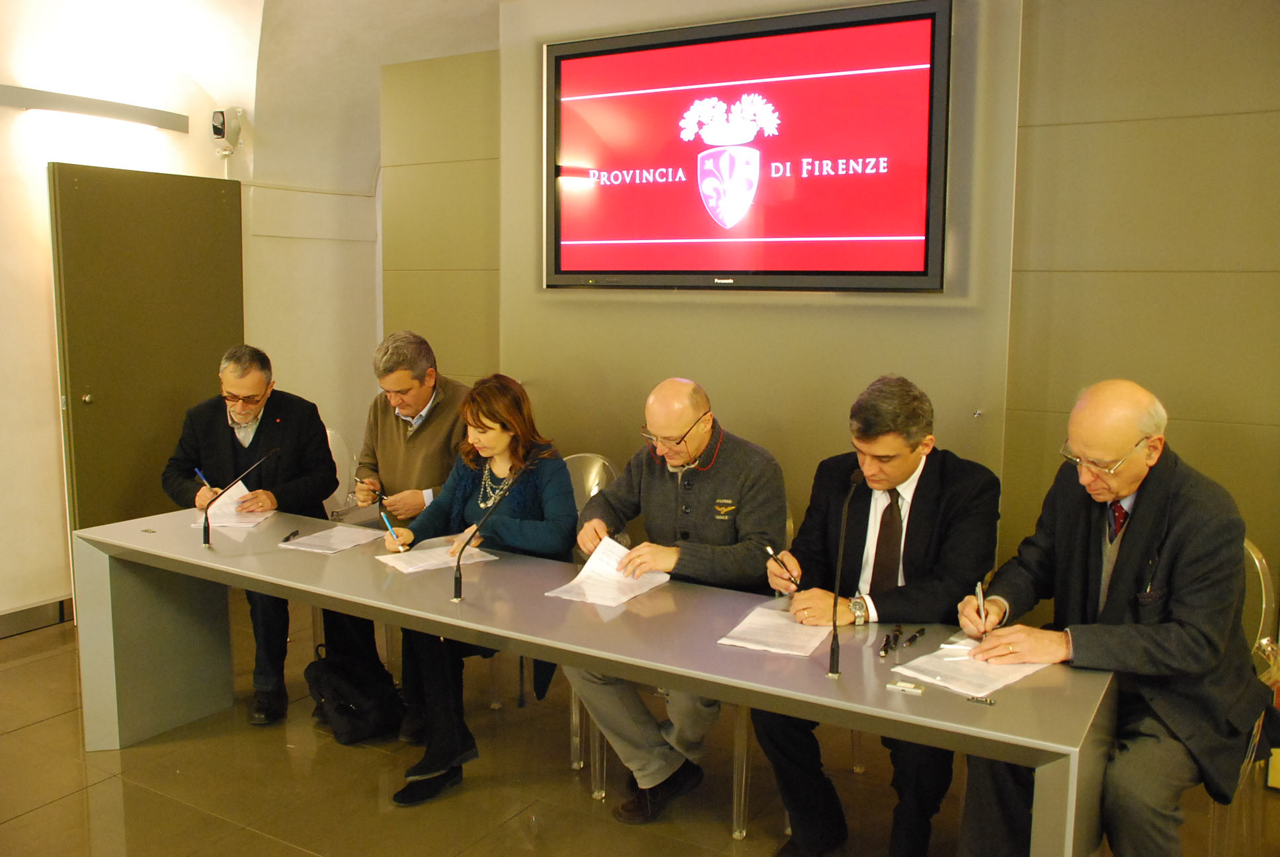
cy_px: 428
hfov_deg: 61.9
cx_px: 640
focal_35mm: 30
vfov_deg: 43.7
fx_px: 1068
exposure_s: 1/10
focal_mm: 20
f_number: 3.8
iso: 1600
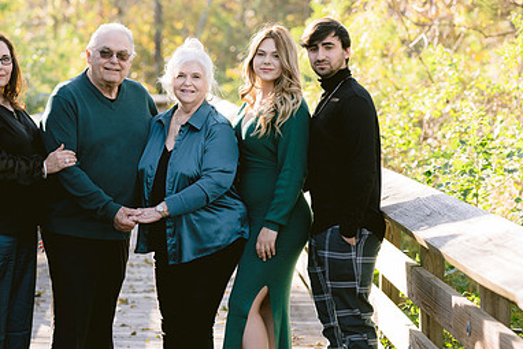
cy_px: 204
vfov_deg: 9.7
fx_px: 2064
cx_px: 147
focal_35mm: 142
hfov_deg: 14.4
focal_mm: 85
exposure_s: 1/800
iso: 400
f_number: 2.8
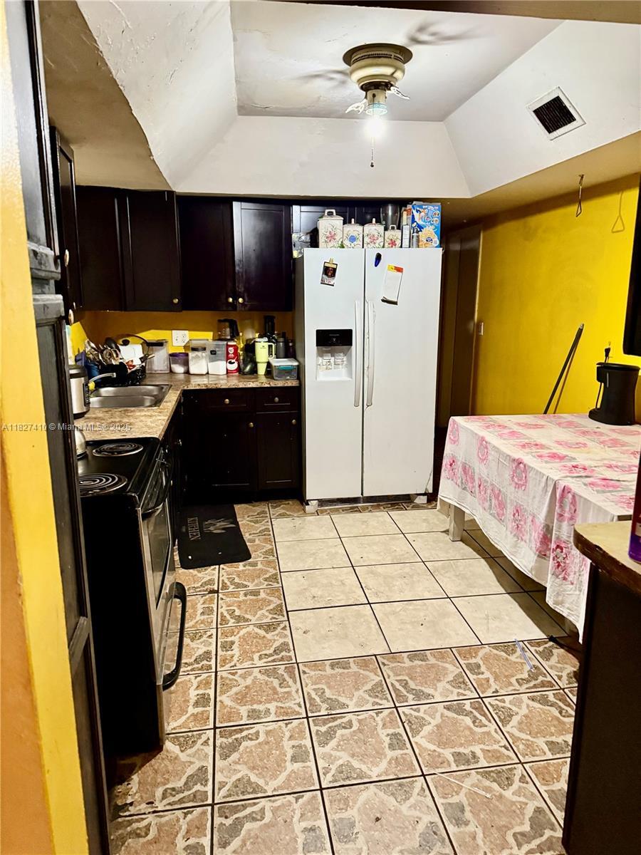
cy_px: 428
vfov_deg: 71.6
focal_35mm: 24
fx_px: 593
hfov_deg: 56.8
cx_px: 320
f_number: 1.78
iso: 800
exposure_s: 1/60
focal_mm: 6.76
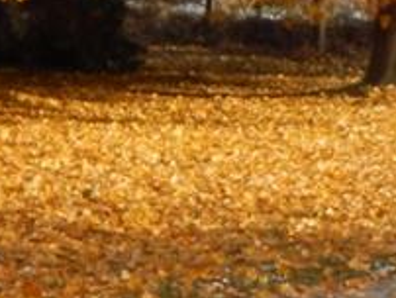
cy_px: -106
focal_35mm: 172
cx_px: 819
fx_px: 1970
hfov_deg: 10.5
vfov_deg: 8.5
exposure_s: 1/640
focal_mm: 6.1
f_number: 3.3
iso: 125
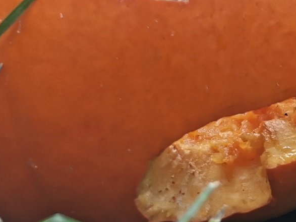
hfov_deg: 18.4
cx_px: 468
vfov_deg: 14.5
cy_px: -150
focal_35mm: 92
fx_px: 787
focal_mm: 5.58
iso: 50
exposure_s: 1/119
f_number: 1.8
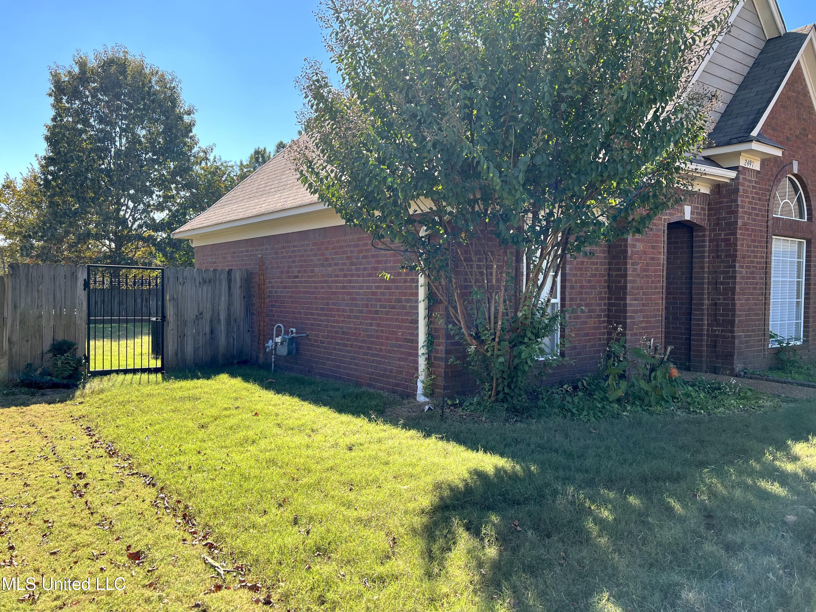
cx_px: 408
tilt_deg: -2.4
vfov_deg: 53.1
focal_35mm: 26
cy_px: 306
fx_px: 613
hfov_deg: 67.3
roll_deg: -0.5
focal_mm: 5.7
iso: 50
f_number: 1.5
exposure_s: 1/965
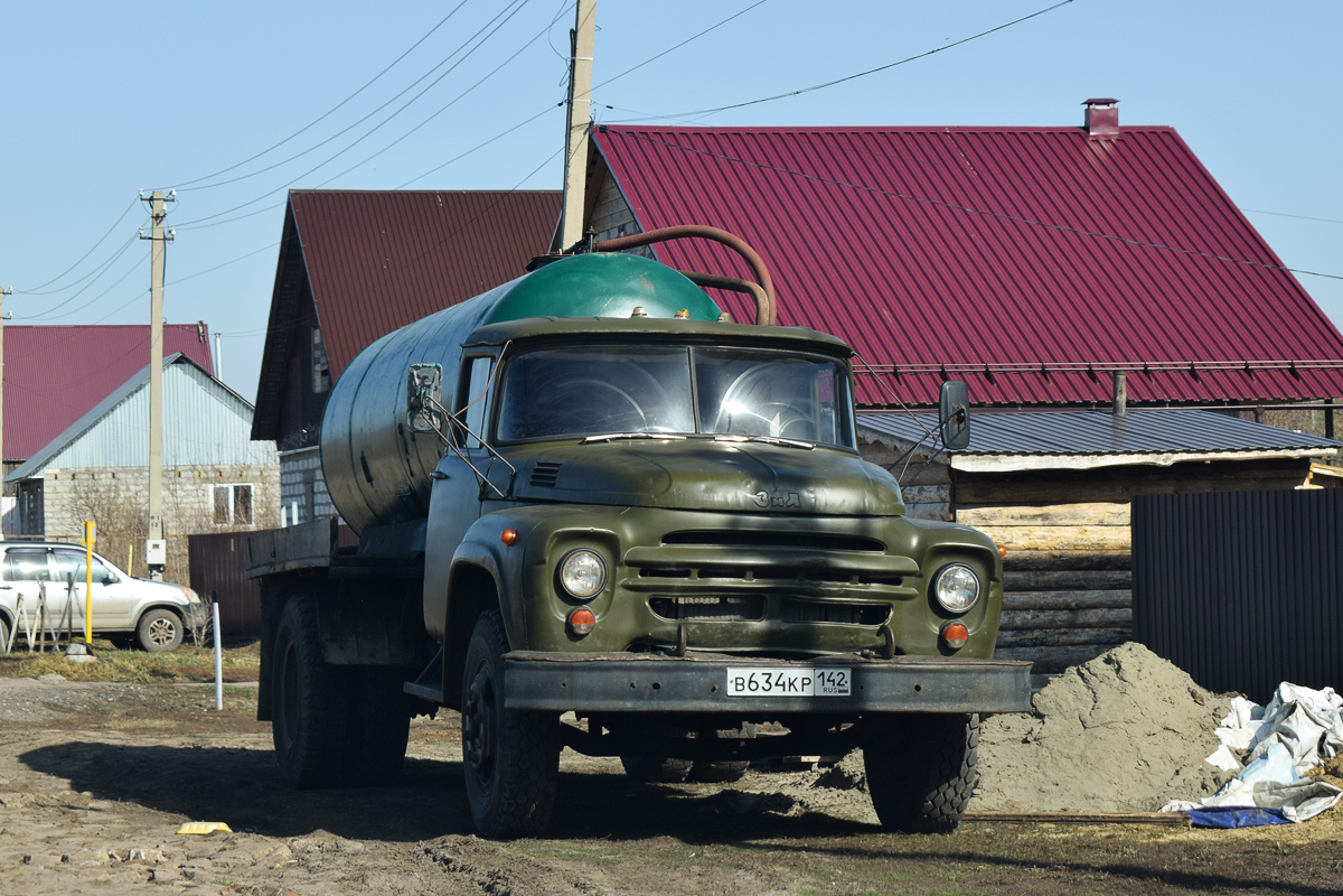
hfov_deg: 24.6
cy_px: 448
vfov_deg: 16.6
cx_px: 672
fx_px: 3077
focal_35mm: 82
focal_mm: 55
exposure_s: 1/640
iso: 200
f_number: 7.1
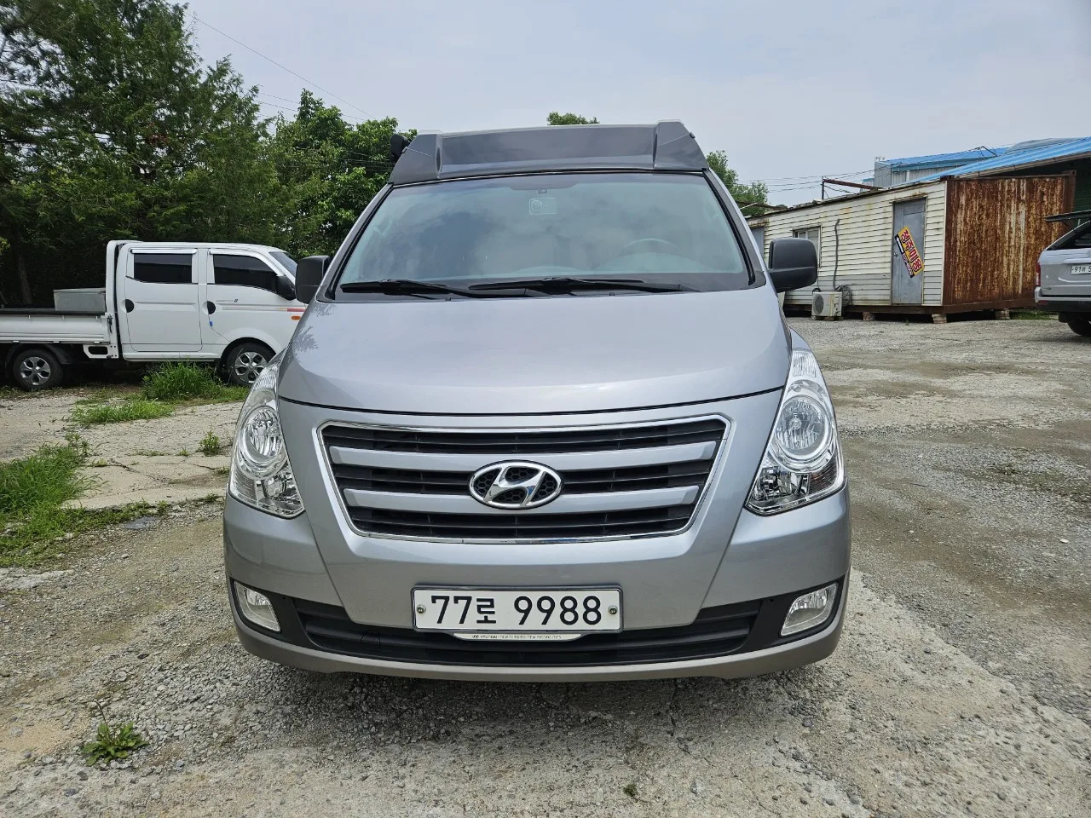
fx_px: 725
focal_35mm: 23
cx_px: 546
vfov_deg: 58.9
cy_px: 409
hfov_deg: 73.9
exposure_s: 1/3333
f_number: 1.8
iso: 25
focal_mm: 5.4
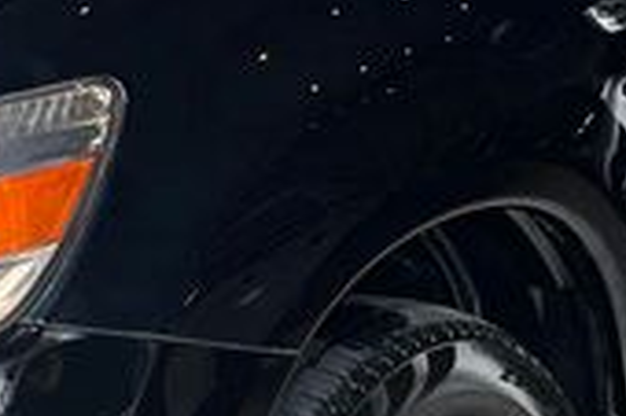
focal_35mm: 129
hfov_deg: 15.7
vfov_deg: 10.6
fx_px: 2241
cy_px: 44
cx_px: 81
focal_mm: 5.1
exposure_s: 1/120
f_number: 1.6
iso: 40
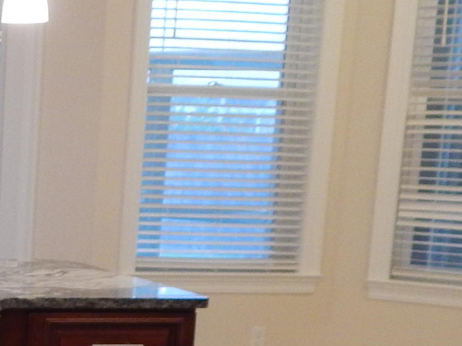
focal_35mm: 89
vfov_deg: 16.4
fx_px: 1187
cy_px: 291
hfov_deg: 18.8
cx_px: -274
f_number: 3
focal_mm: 4
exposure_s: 1/30
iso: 250
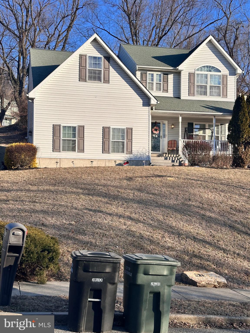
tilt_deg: +2.9
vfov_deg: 39.7
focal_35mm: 48
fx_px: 462
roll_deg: -1.0
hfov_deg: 30.3
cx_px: 125
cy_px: 166
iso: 64
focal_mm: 6.86
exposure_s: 1/3155
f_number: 1.78
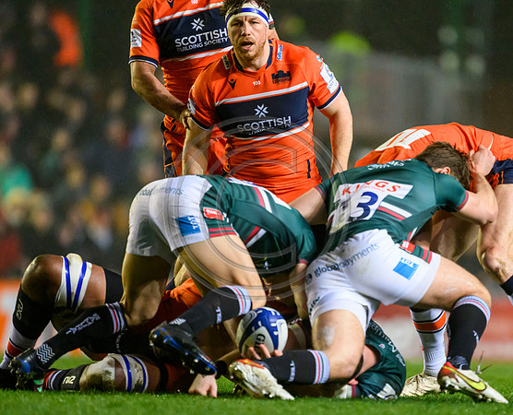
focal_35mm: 770
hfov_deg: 2.5
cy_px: 247
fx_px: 11751
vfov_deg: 2.0
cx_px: 349
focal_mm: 560
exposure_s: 1/1000
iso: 8000
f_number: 4
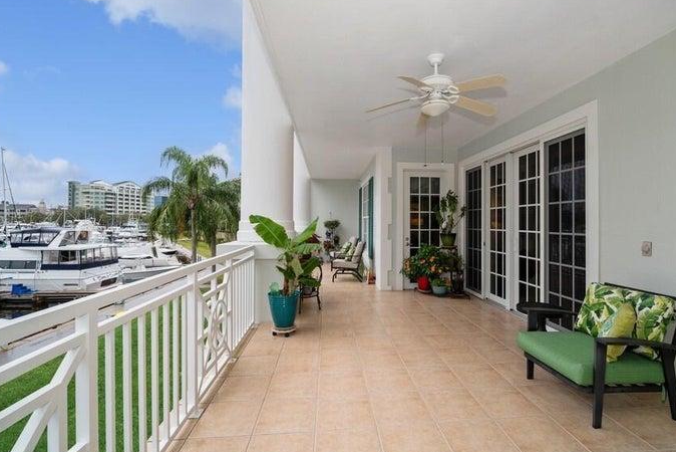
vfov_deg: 73.8
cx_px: 352
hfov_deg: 96.7
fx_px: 301
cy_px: 226
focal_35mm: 16
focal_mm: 15
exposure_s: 1/125
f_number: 8
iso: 200
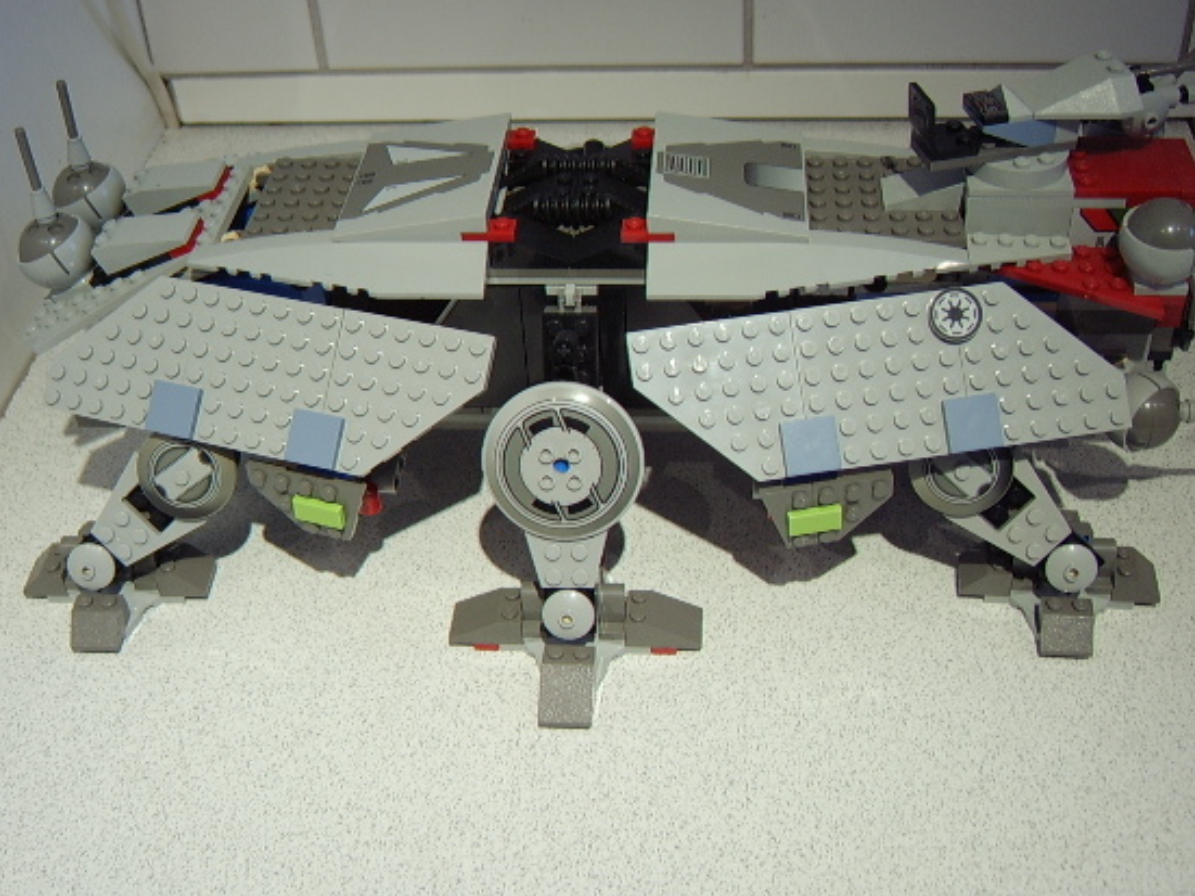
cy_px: 377
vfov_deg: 39.5
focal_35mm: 36
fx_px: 1243
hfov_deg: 51.4
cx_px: 586
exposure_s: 1/13
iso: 100
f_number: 2.7
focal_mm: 8.13
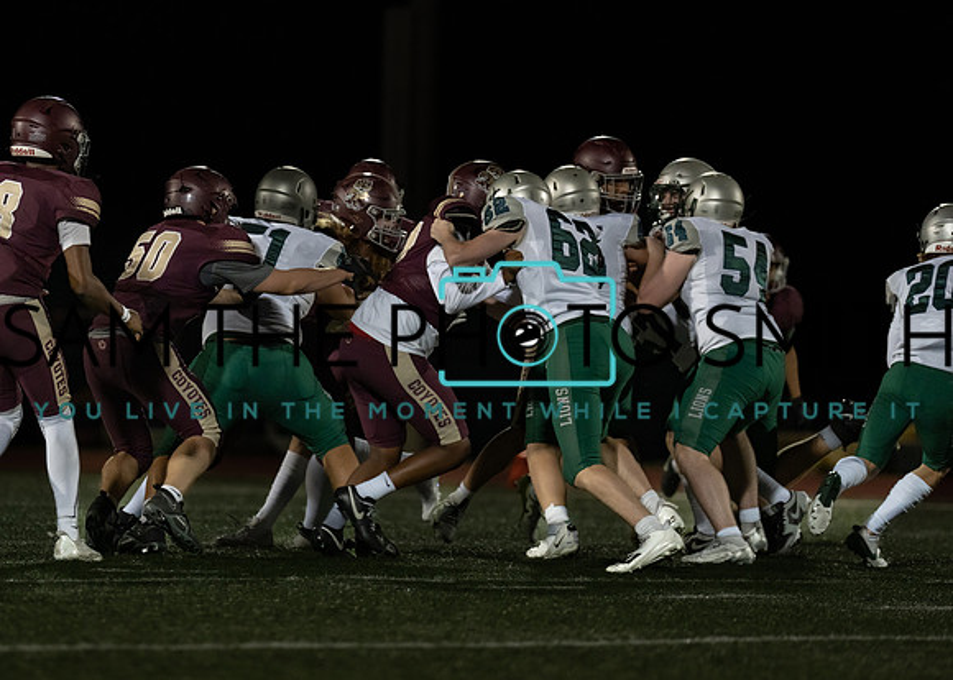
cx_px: 366
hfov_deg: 6.9
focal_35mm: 294
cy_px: 319
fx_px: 7957
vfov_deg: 4.9
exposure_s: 1/1000
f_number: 2.8
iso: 1600
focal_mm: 200
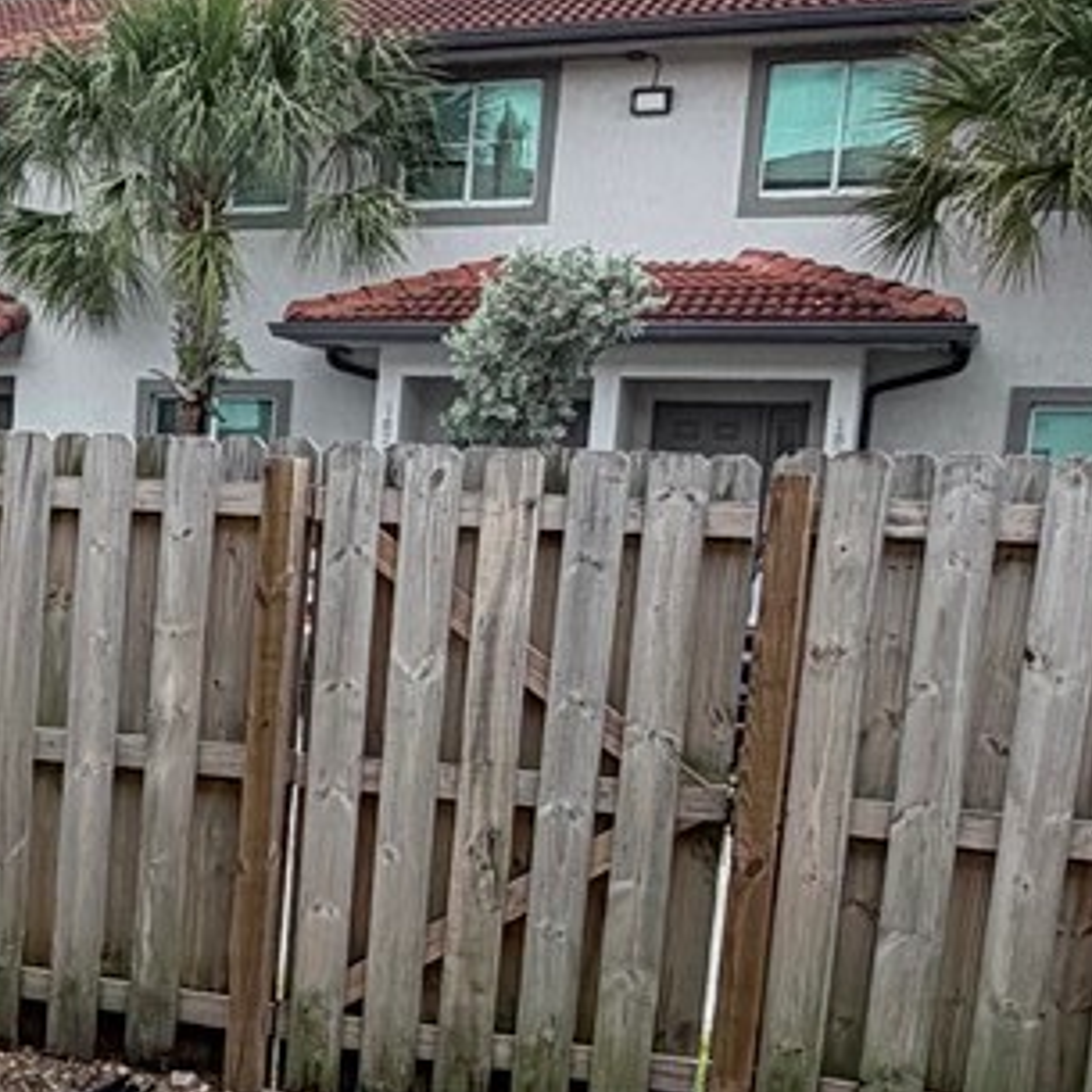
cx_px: -347
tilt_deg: -9.1
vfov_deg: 26.1
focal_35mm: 65
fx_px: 2320
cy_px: 841
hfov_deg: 23.3
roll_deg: -0.8
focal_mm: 2.22
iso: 50
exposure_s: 1/502
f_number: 2.2
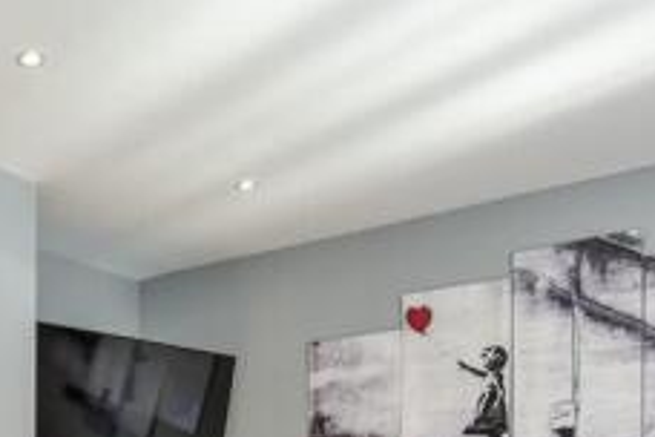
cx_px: -50
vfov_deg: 27.7
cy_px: 510
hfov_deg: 38.4
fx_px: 782
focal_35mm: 43
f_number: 8
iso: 640
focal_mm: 10
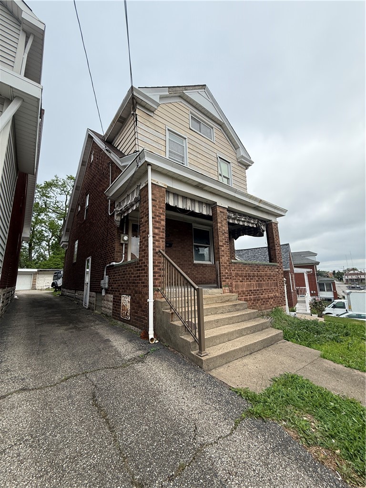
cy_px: 244
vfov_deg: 102.1
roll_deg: +1.2
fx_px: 197
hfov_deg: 85.7
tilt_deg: +13.4
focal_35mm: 14
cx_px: 183
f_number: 2.2
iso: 64
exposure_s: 1/416
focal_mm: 2.22
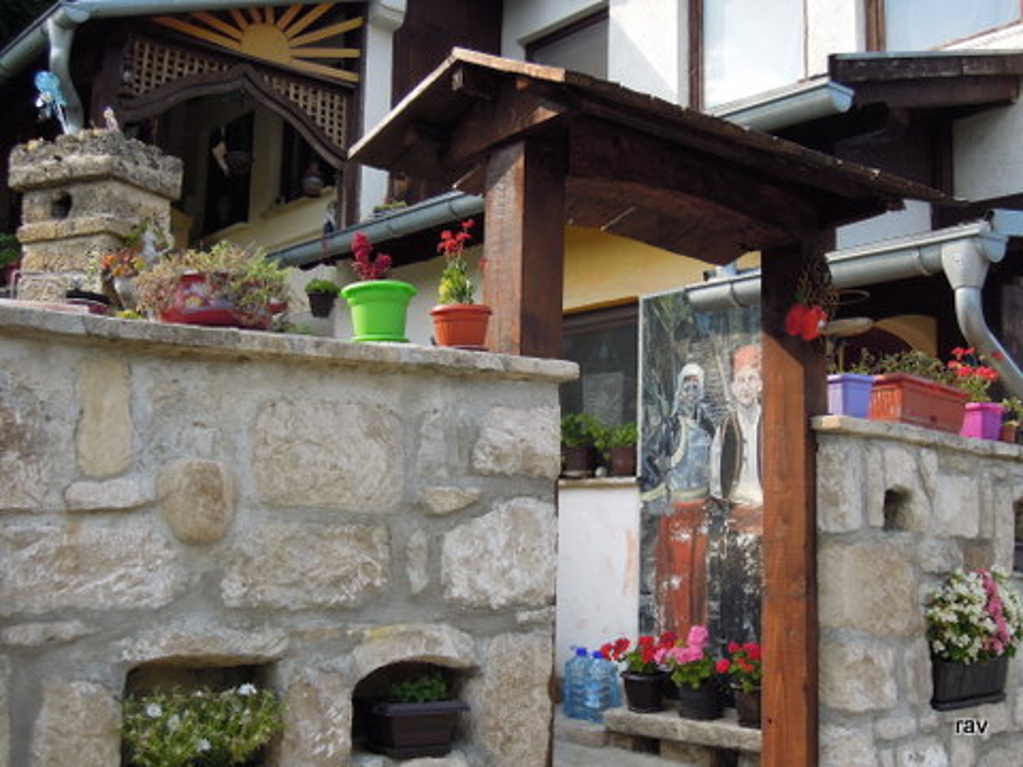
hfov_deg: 46.8
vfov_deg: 36.0
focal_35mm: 40
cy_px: 384
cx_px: 512
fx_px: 1182
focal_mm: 7.2
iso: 160
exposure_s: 1/400
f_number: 3.3
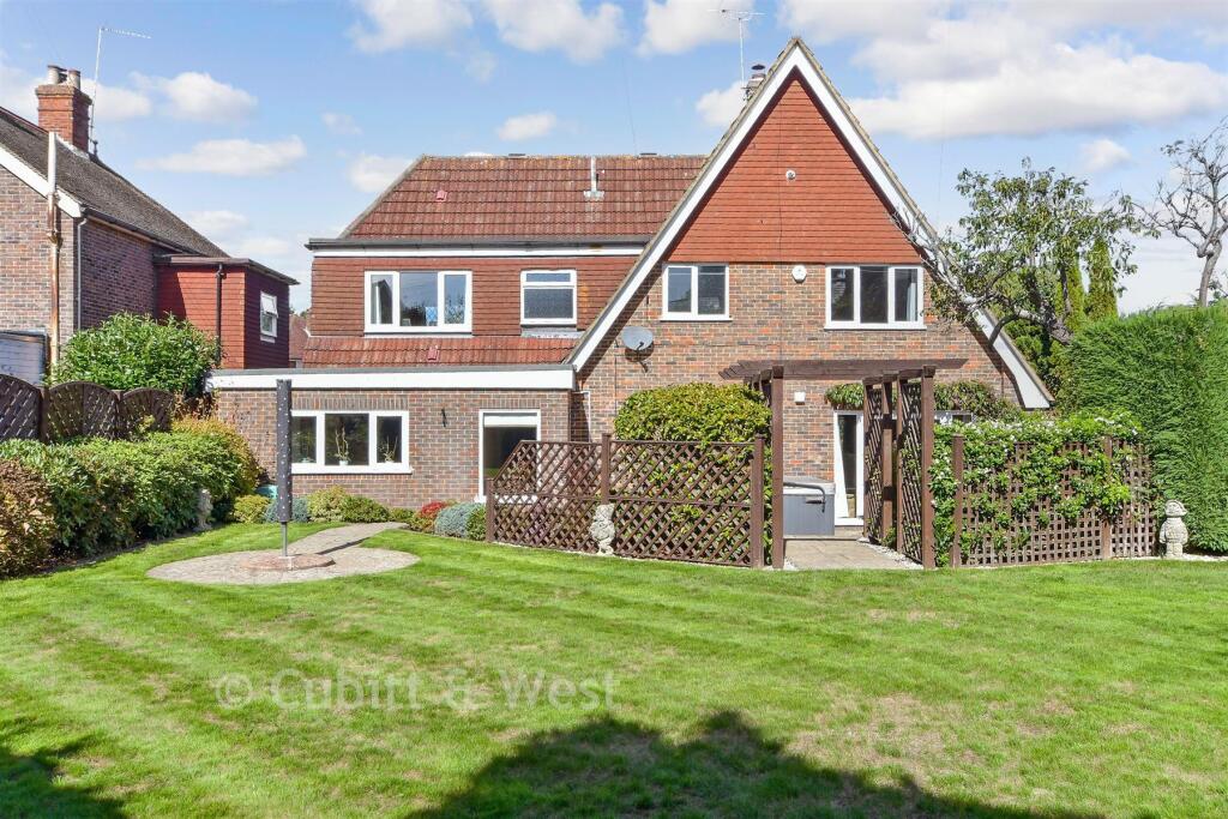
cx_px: 614
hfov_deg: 61.9
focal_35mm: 30
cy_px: 410
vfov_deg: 43.6
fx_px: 1023
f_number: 8
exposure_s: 1/400
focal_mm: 20
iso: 160
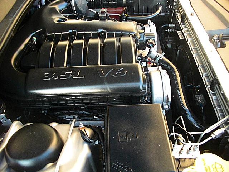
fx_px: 238
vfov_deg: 39.7
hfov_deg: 51.4
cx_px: 114
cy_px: 86
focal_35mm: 36
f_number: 2.8
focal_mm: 6.3
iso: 400
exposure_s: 1/80
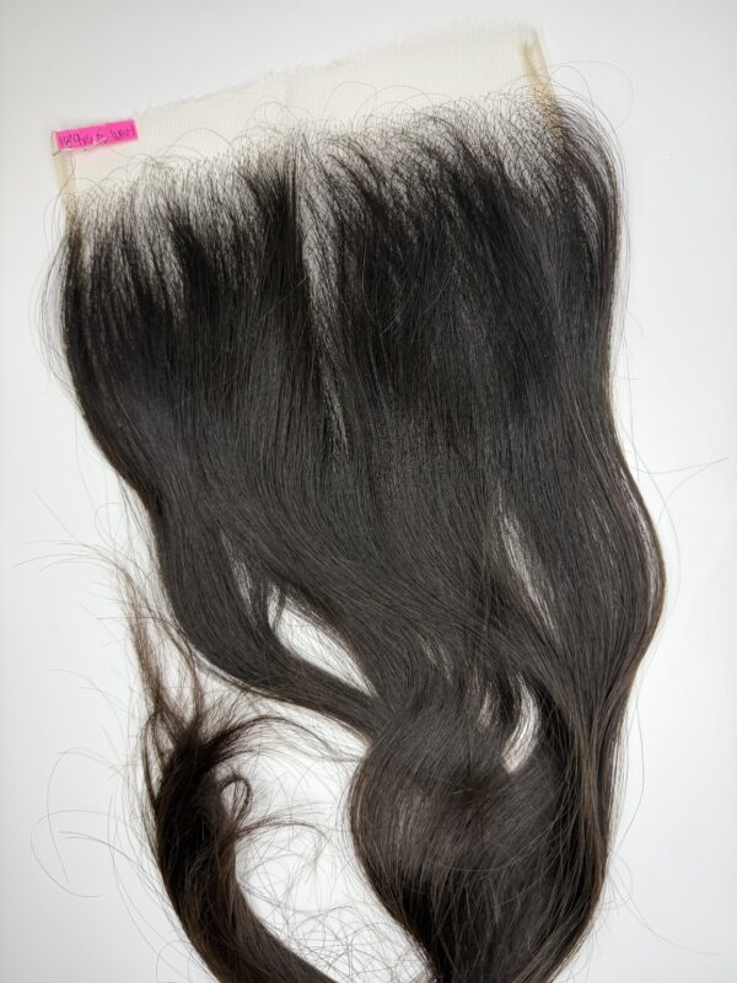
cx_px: 368
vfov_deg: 71.6
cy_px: 492
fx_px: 681
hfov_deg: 56.8
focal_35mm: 24
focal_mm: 6.76
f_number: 1.78
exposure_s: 1/63
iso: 200
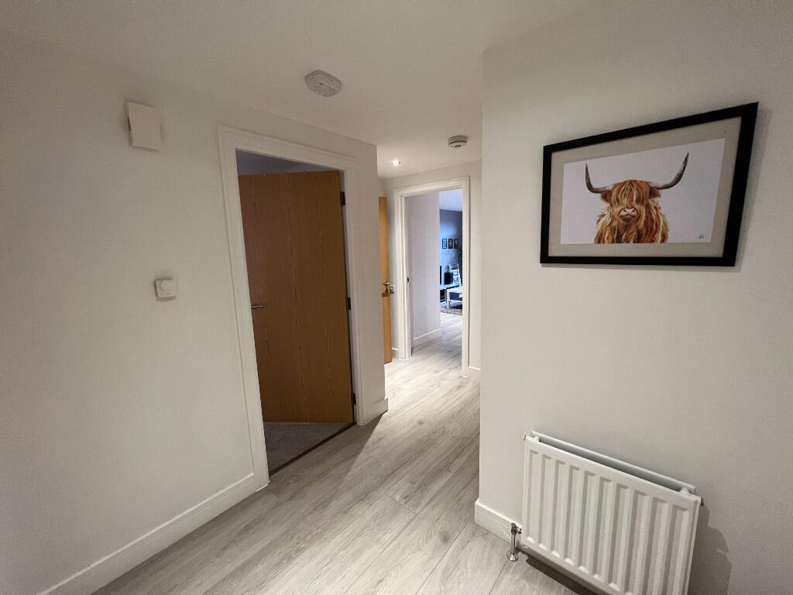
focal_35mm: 13
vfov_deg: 89.9
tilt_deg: -10.1
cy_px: 298
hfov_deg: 106.2
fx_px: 298
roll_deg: +1.5
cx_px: 396
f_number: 1.8
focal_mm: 1.57
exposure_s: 1/50
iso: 320
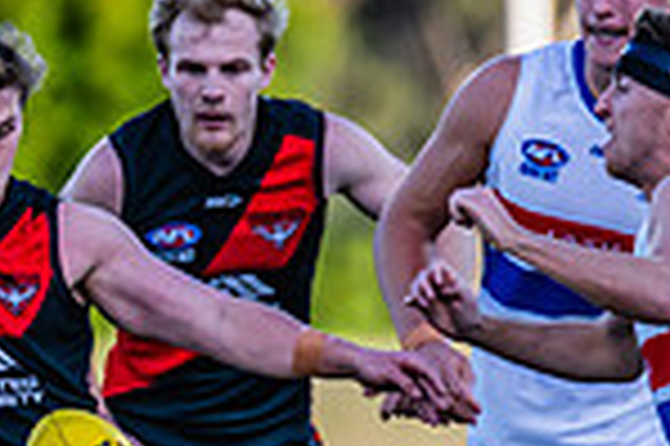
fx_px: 25580
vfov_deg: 1.0
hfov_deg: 1.5
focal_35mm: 1376
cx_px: -31
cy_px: 569
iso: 800
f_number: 4
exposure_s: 1/1600
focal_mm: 330
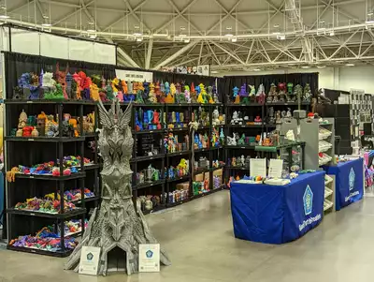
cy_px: 141
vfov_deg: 30.3
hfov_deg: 39.6
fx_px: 519
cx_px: 187
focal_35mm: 48
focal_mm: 6.81
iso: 90
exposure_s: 1/56.9
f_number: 1.85
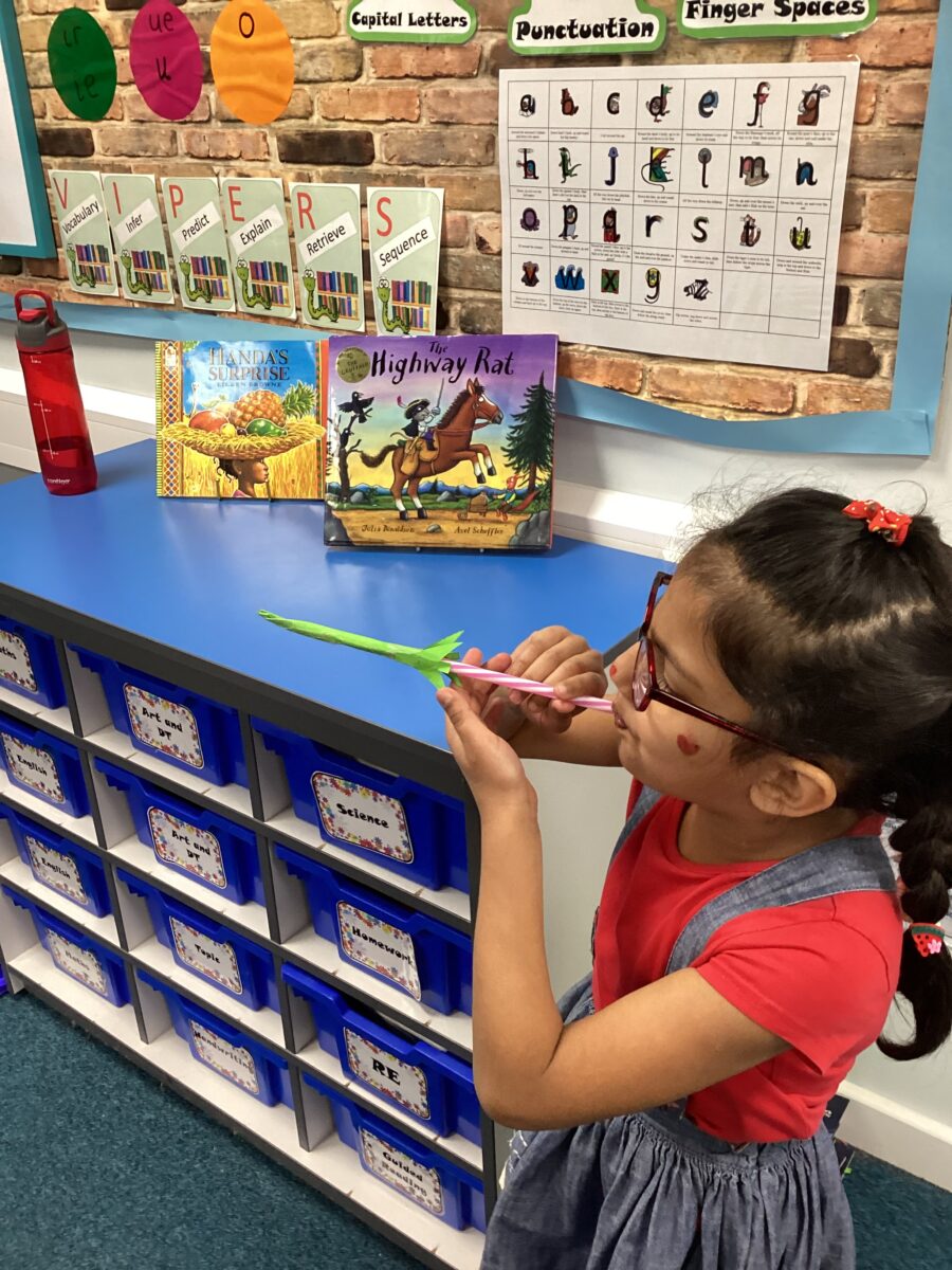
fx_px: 1137
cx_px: 476
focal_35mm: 31
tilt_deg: -27.7
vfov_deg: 58.4
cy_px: 635
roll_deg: +1.4
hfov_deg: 45.4
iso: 200
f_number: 2.4
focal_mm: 3.3
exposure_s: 1/50
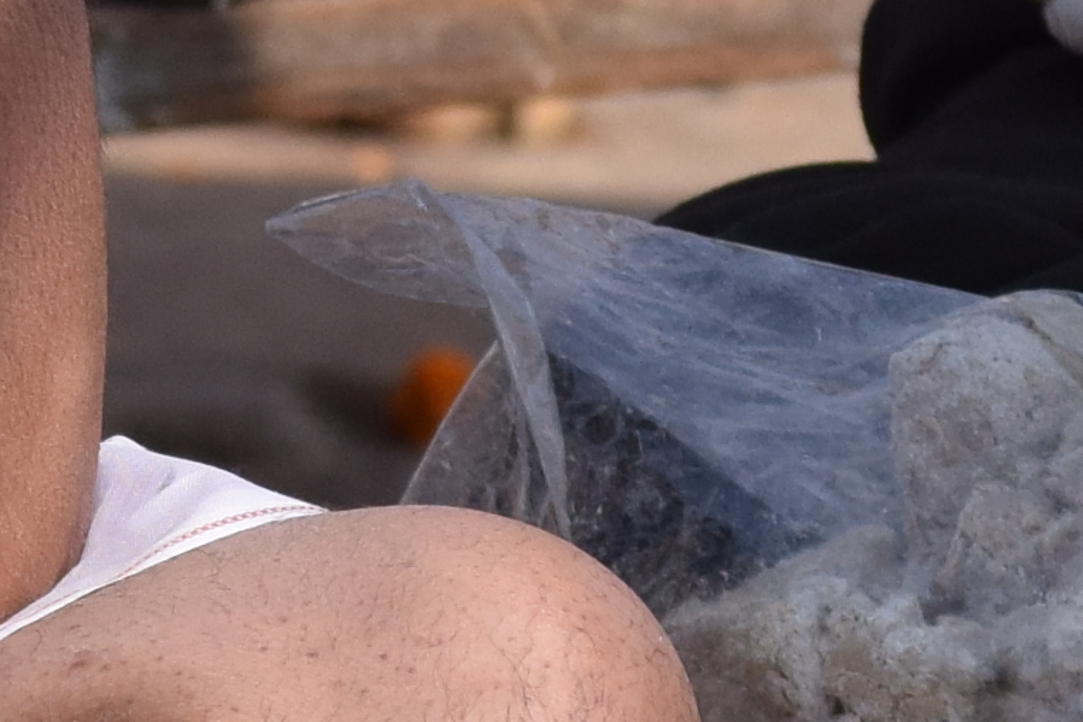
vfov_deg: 1.4
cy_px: 237
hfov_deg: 2.0
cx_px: -690
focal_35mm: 1014
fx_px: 30508
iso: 400
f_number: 7.1
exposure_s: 1/1600
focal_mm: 86
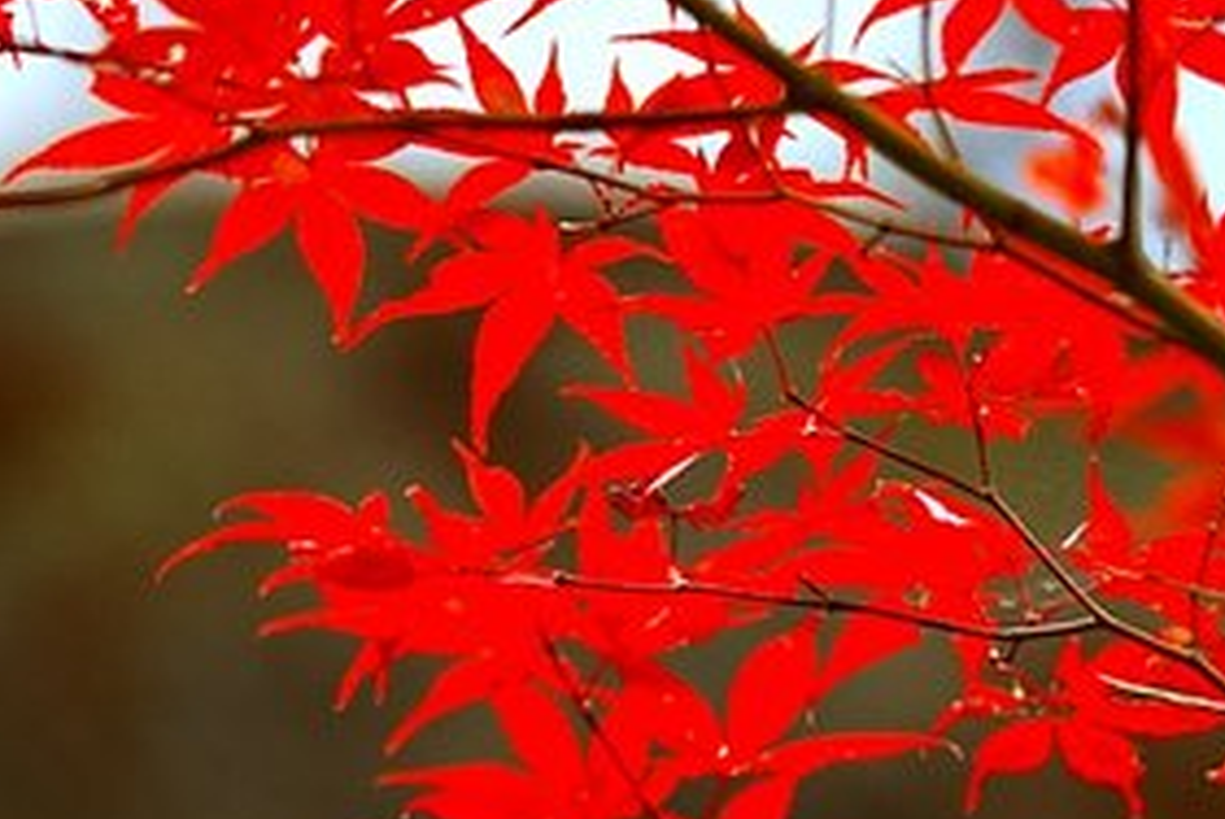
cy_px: 303
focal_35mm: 369
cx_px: 484
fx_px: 12566
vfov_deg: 3.7
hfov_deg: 5.6
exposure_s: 1/30
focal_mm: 135
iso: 100
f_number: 2.8
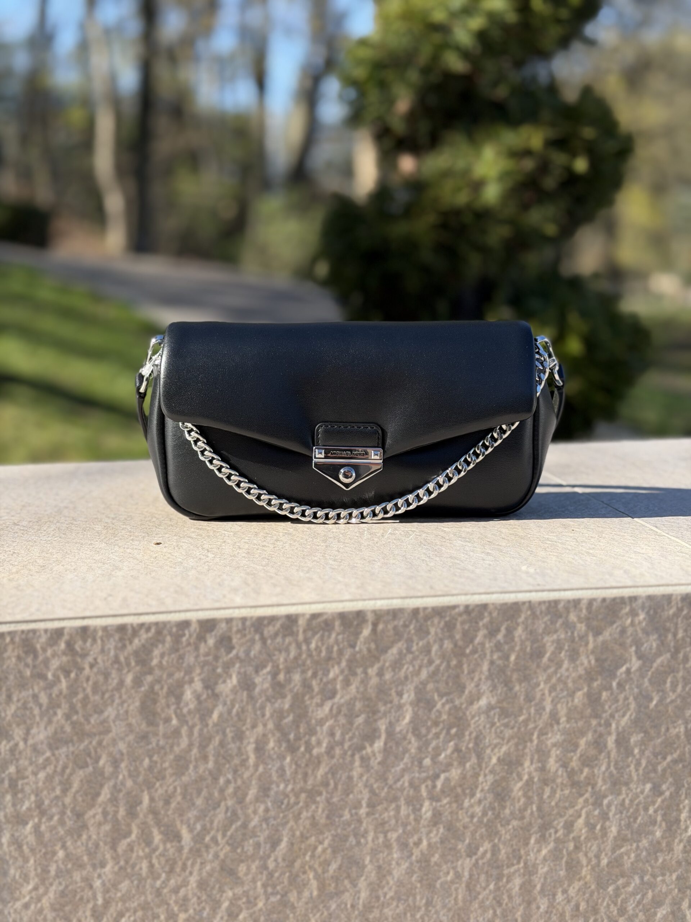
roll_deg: +0.4
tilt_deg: -9.1
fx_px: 1278
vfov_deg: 39.7
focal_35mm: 48
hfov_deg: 30.3
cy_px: 461
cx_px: 346
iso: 64
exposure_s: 1/1980
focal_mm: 6.76
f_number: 1.78
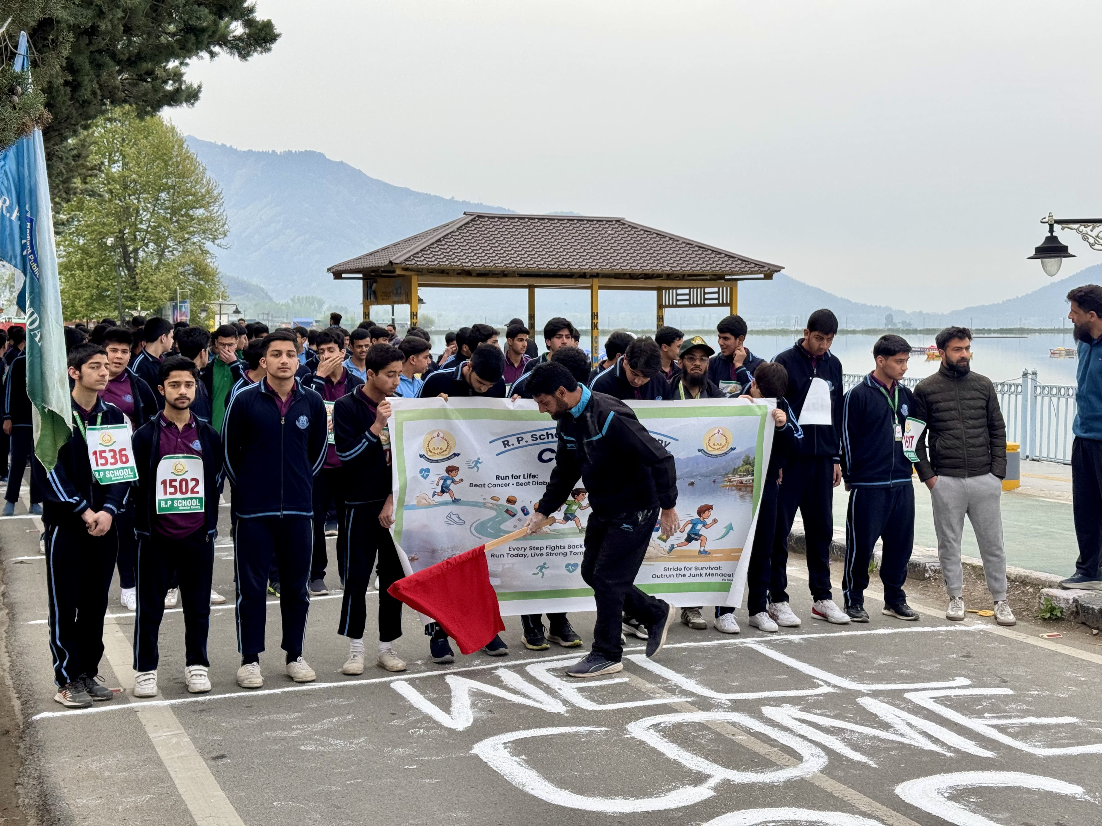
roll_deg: +1.4
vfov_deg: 30.3
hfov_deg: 39.7
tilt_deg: -1.8
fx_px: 1528
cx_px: 551
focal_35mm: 48
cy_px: 413
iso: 64
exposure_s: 1/442
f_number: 1.78
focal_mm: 6.76
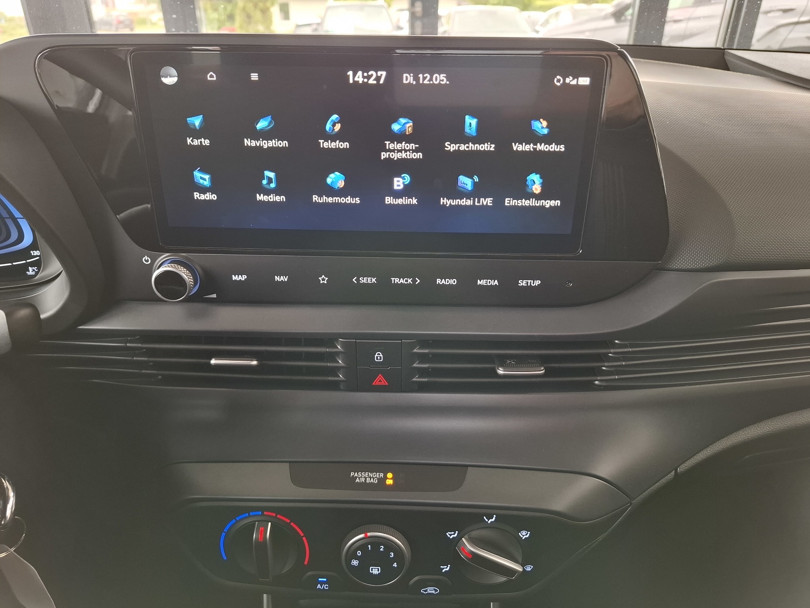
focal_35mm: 23
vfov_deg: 58.9
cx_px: 405
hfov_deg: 73.9
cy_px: 304
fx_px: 538
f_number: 1.8
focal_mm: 5.54
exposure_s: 1/33
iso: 320
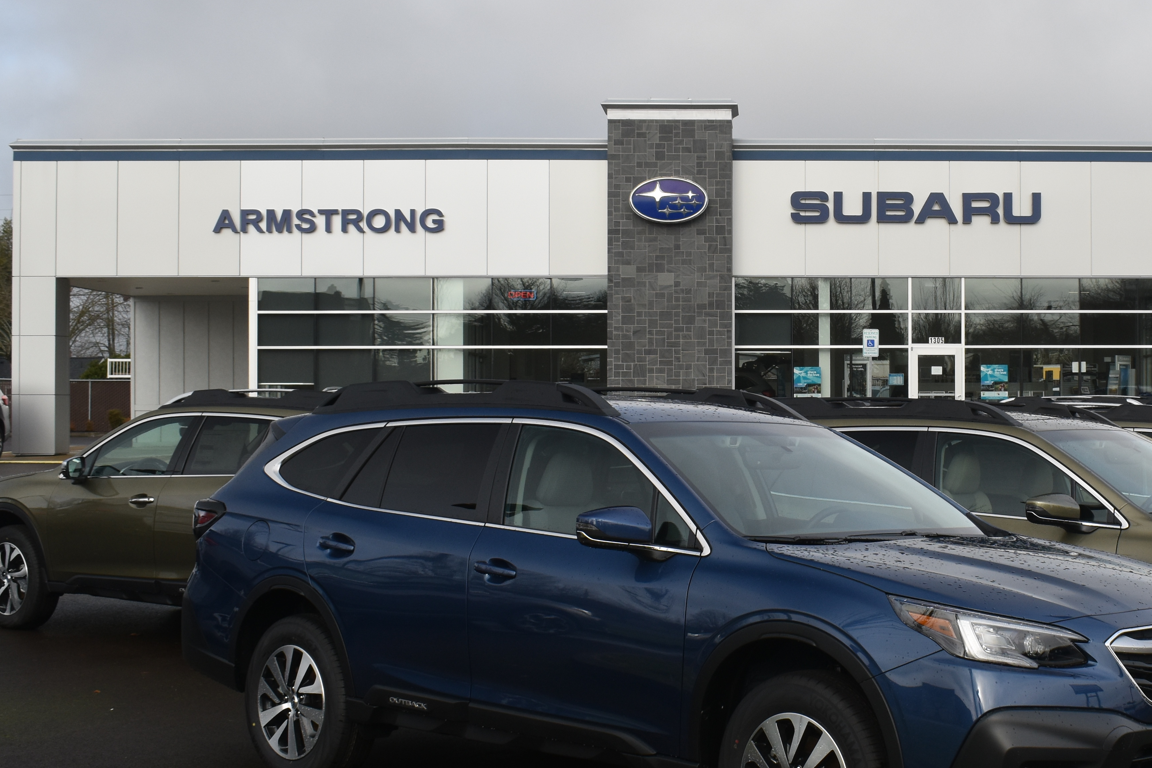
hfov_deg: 33.0
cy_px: 377
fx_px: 1916
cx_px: 822
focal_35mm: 60
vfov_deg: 22.7
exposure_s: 1/250
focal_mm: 23
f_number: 8
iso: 320
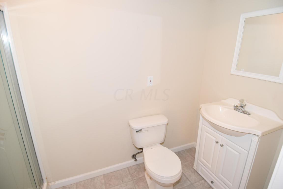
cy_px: 94
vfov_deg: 67.4
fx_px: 141
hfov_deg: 90.0
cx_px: 142
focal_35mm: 18
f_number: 4
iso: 1000
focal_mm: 12
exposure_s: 1/60
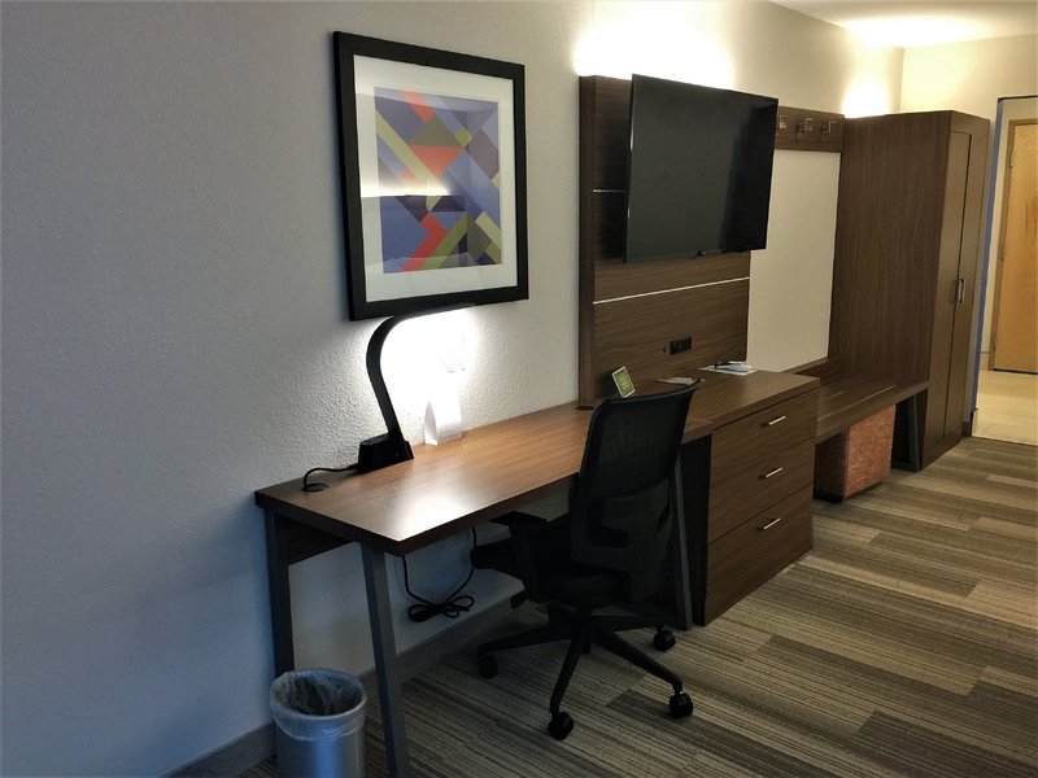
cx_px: 519
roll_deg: +0.1
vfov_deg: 48.2
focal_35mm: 29
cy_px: 389
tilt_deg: -11.4
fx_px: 870
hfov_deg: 61.7
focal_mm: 4.15
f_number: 2.2
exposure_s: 1/15
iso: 64
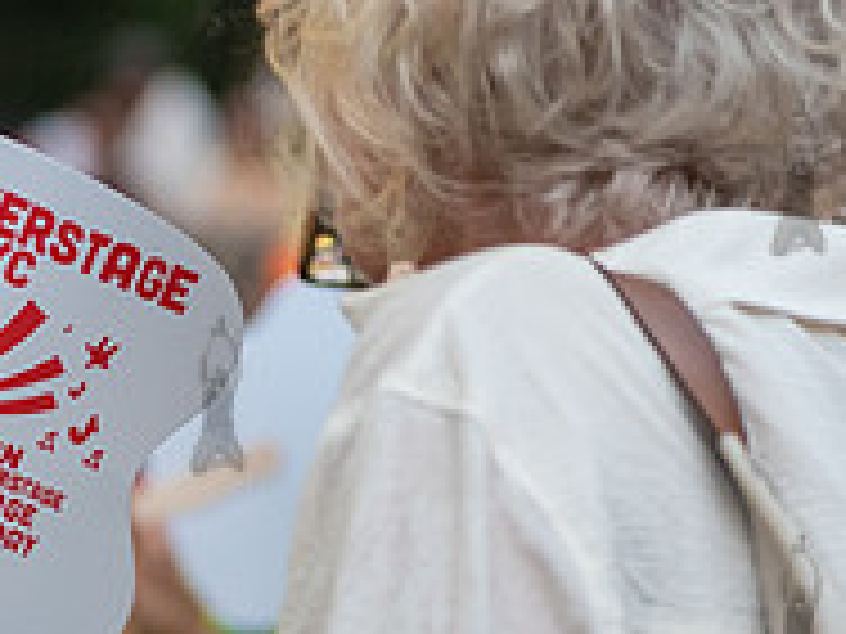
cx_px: 216
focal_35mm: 311
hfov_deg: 6.4
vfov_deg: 4.8
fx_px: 7601
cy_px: 393
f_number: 4
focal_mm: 105
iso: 2000
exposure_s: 1/200
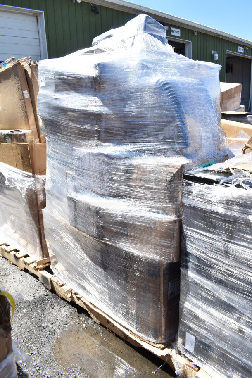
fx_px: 283
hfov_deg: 47.9
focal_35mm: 27
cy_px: 189
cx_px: 126
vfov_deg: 67.4
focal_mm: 18
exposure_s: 1/250
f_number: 8
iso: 200
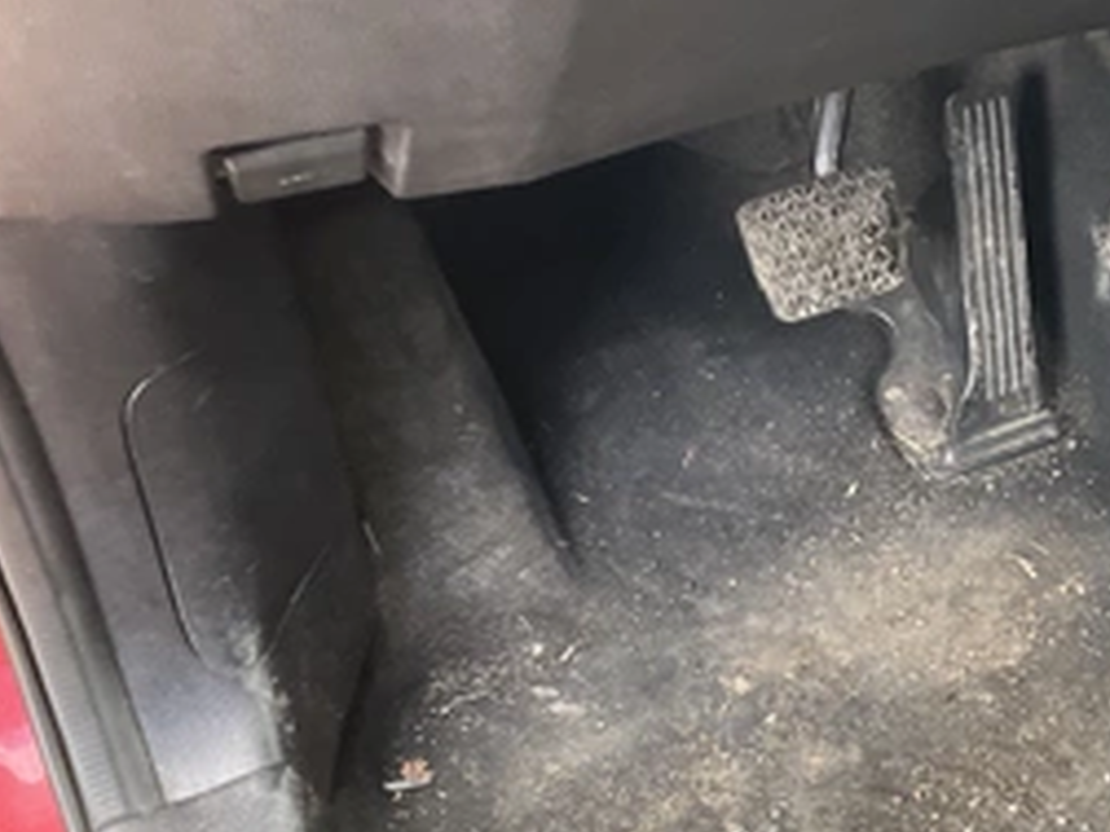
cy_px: 497
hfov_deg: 40.2
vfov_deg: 31.4
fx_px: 1475
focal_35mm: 46
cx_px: 824
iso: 125
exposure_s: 1/60
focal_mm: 3
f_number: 1.8
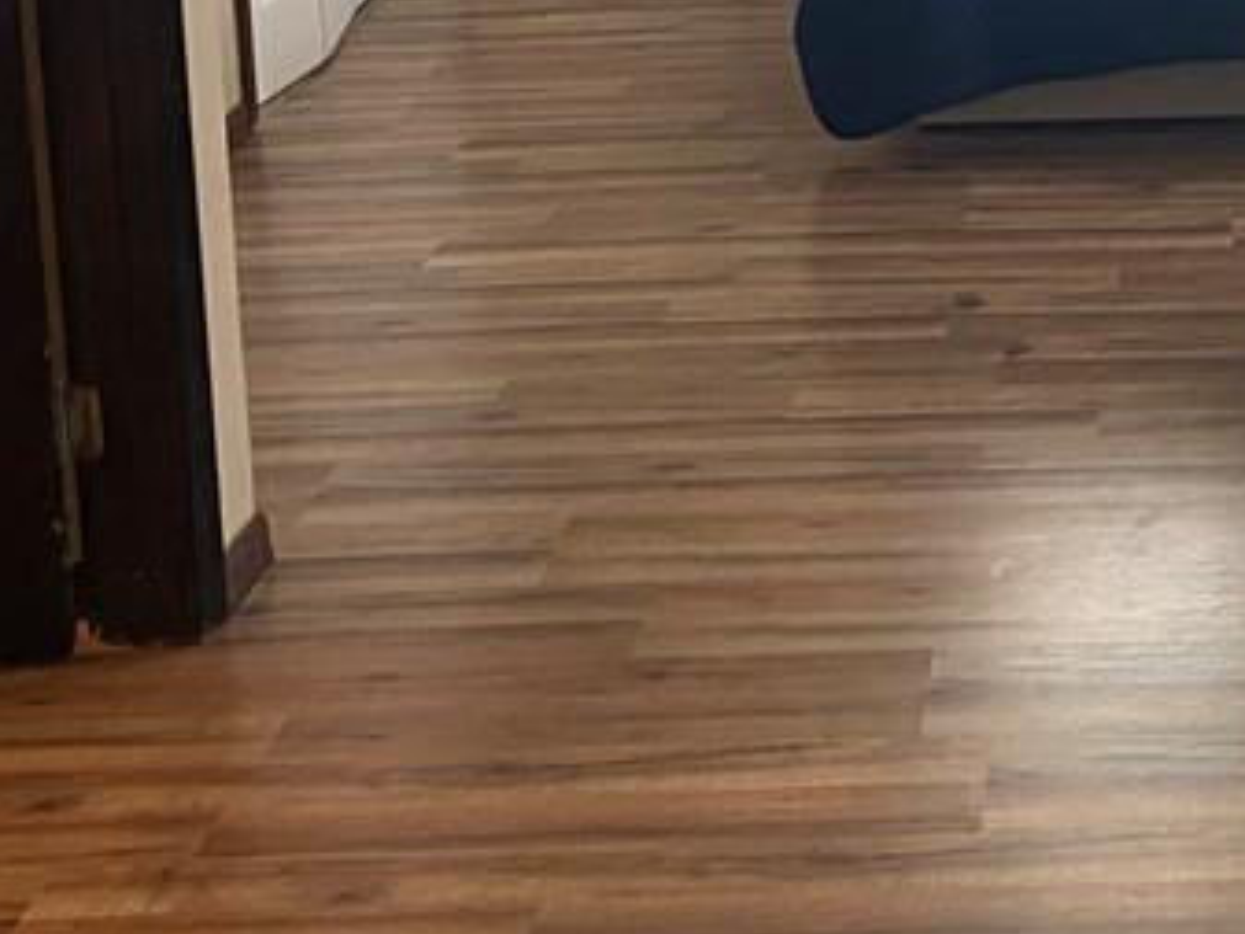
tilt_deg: -9.5
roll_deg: +0.3
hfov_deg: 23.7
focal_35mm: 79
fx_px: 2842
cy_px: -240
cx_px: 1227
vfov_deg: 17.6
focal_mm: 4.25
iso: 400
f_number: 1.8
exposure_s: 1/40
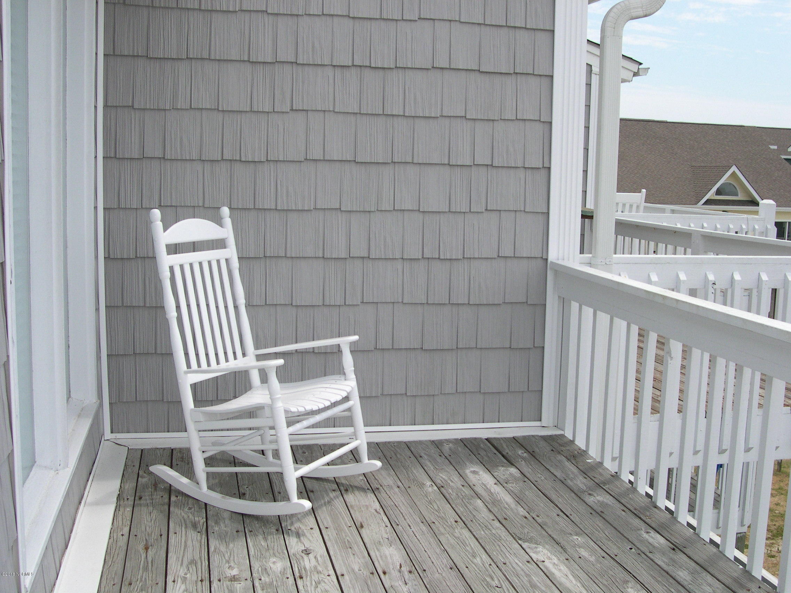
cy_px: 296
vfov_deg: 37.7
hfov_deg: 49.0
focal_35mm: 38
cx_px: 396
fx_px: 868
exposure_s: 1/206
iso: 141
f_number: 7.6
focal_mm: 8
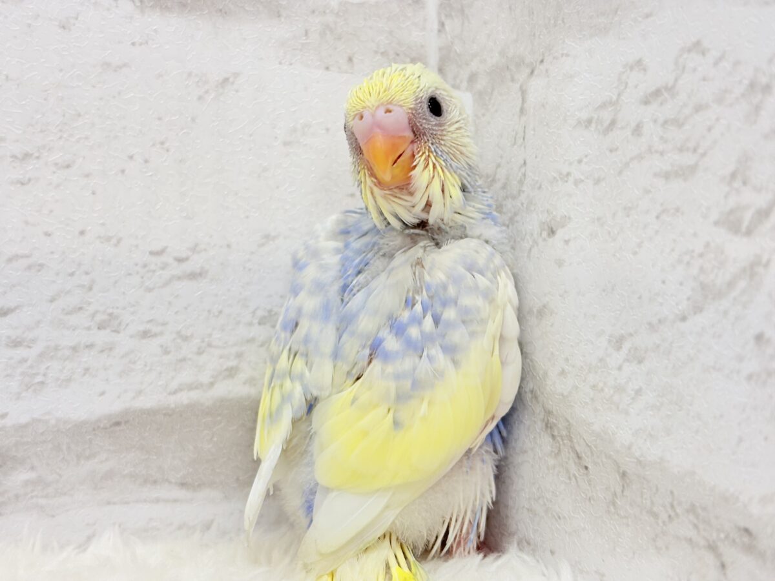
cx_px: 388
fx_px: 1164
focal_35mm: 52
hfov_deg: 36.8
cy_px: 290
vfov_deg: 28.0
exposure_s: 1/100
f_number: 1.6
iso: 100
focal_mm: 5.96
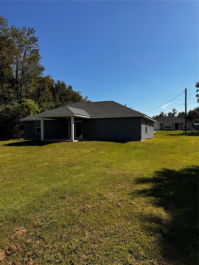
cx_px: 100
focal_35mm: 24
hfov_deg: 56.8
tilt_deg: +0.3
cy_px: 132
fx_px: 184
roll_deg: +0.6
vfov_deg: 71.6
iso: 80
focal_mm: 6.76
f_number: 1.78
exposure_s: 1/4950
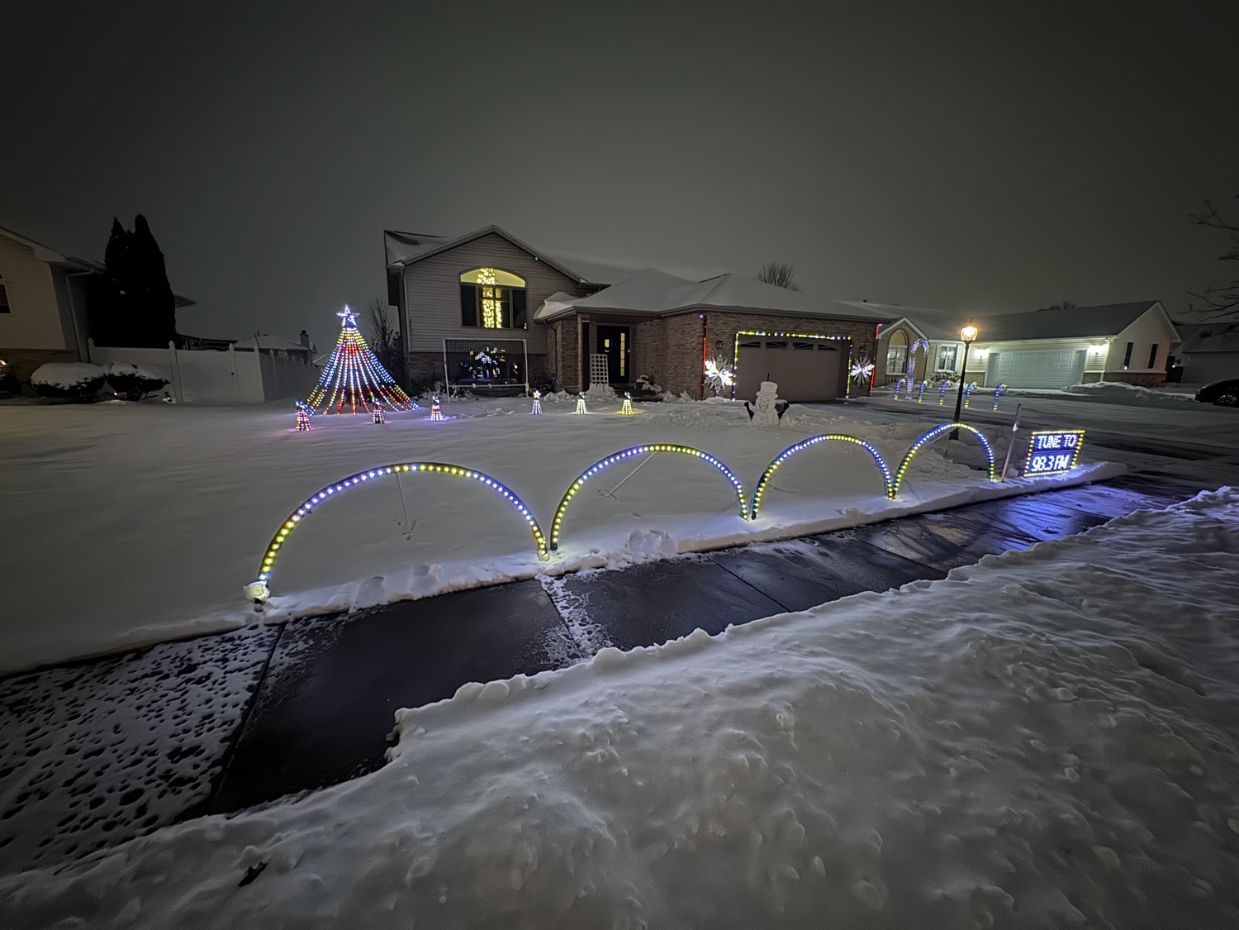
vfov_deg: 85.7
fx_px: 501
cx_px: 620
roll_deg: -0.6
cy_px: 465
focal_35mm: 14
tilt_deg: -10.2
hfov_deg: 102.1
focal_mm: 2.22
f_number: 2.2
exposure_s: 1/10
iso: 1250
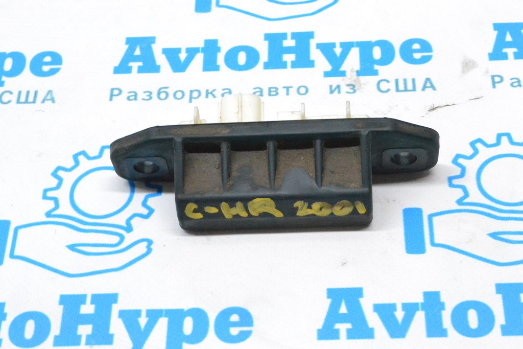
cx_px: 262
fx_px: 1199
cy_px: 174
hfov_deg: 24.6
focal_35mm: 82
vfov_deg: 16.6
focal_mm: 55
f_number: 13
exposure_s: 1/100
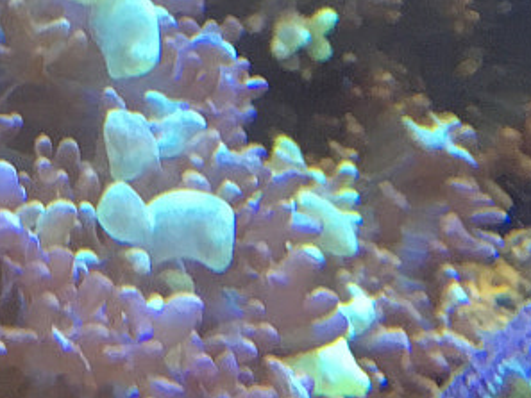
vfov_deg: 9.1
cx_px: -805
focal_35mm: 156
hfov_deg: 10.6
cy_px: -314
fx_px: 2394
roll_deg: +3.7
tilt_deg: -11.4
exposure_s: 1/33
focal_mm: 4.15
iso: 80
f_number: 2.2
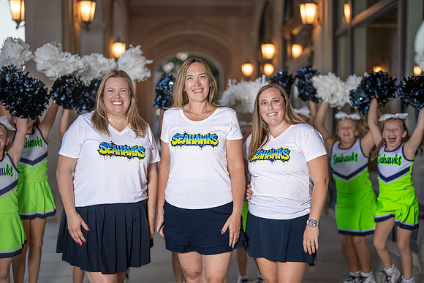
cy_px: 139
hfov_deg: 38.7
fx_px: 604
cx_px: 217
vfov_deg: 26.4
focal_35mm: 51
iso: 100
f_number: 1.2
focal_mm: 50
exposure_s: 1/400
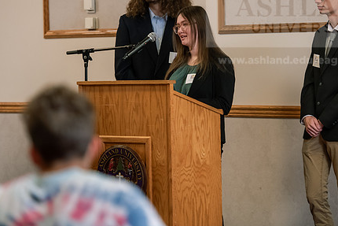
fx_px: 1963
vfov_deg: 6.6
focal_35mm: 209
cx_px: 182
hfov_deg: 9.8
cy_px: 77
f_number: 3.2
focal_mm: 155
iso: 2000
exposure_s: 1/200
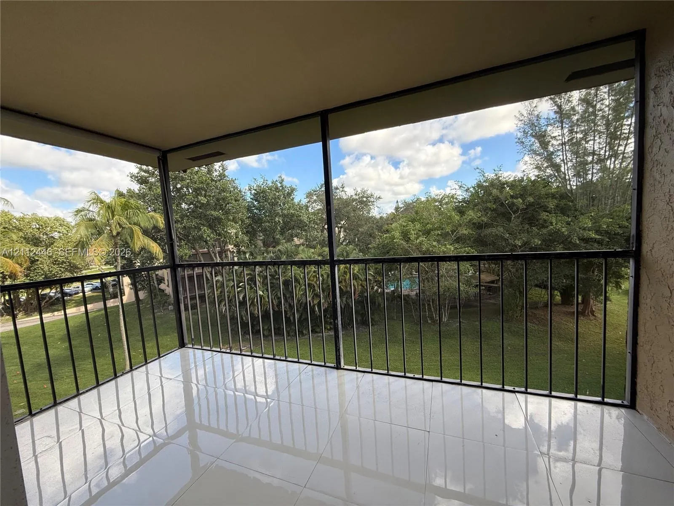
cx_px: 337
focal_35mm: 14
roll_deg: +3.3
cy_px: 253
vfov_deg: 85.7
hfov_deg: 102.1
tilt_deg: -5.1
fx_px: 273
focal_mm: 2.22
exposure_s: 1/408
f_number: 2.2
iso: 64
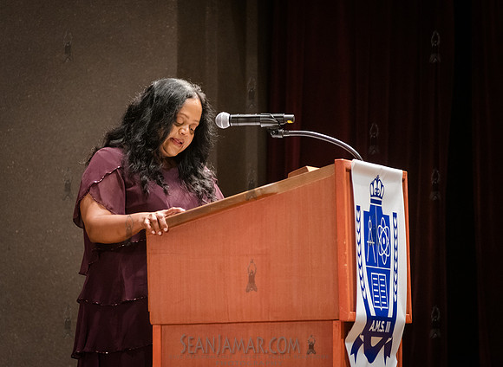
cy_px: 165
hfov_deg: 8.4
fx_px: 3421
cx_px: 199
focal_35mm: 238
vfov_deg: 6.2
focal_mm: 200
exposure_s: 1/200
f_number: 4
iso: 5000
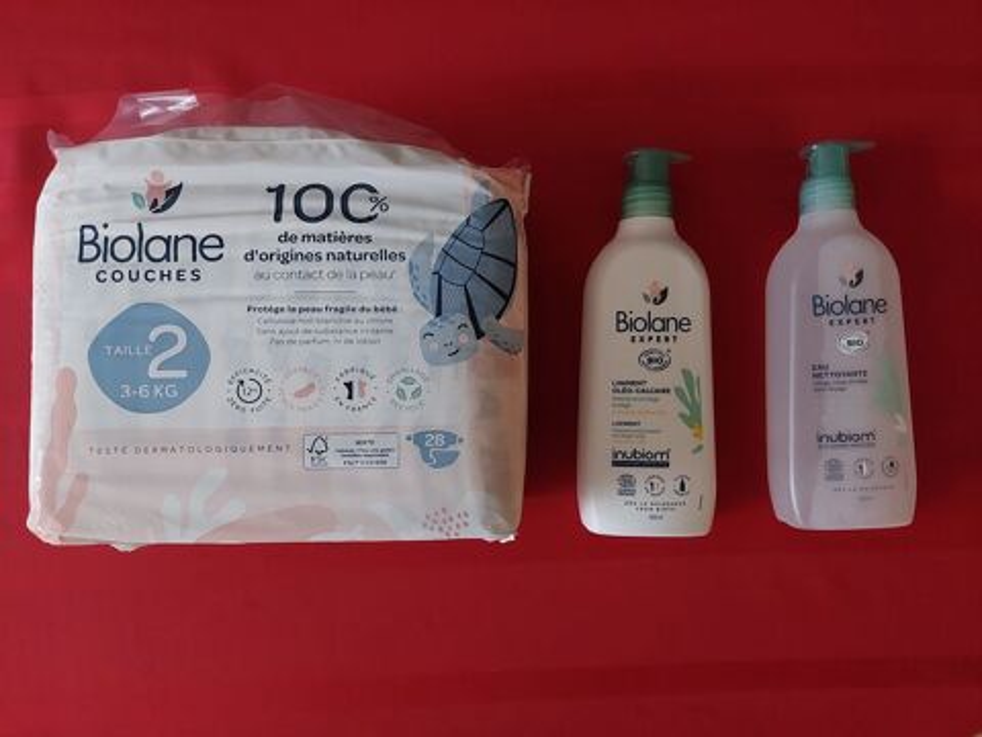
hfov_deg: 71.6
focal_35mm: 24
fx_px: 681
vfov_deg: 56.8
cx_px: 491
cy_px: 368
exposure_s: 1/24
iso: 800
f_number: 1.8
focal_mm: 5.23
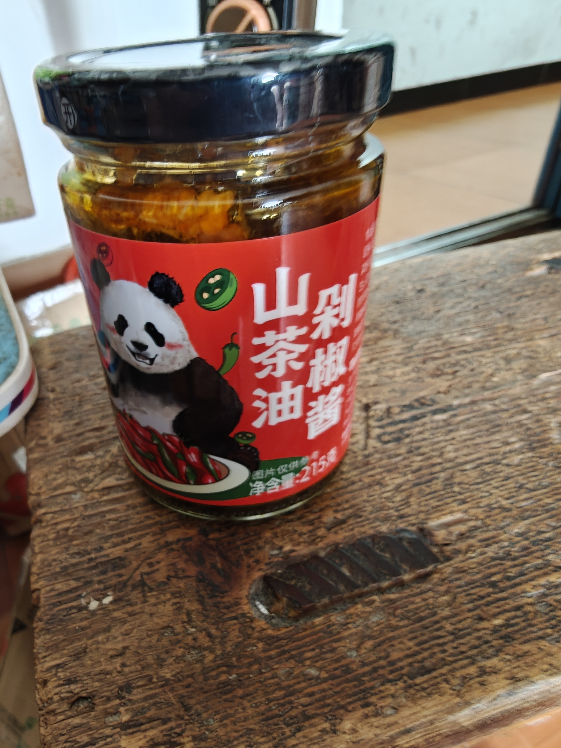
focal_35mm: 23
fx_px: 497
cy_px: 374
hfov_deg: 58.9
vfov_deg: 73.9
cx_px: 280
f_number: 2
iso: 2500
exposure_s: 1/20
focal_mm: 2.3
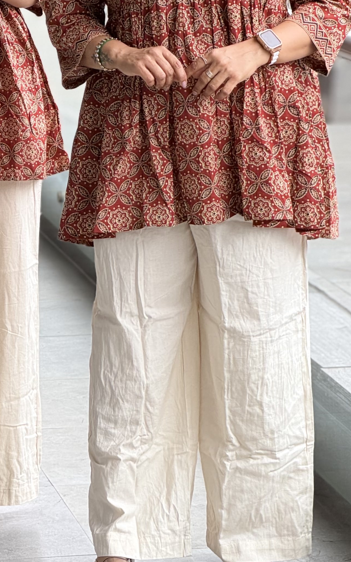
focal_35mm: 209
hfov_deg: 6.3
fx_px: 3199
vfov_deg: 10.0
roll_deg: +0.6
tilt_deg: -7.3
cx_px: 84
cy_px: 135
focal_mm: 16.89
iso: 80
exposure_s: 1/121
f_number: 2.8
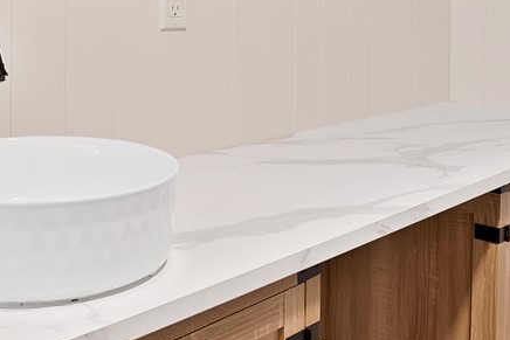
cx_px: 195
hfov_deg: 36.1
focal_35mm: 55
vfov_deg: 23.4
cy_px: -16
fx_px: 779
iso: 640
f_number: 9
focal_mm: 12
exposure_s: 1.3
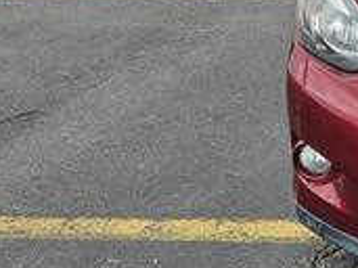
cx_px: 580
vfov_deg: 16.7
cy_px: -10
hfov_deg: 19.1
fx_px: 889
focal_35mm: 86
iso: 25
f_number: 1.8
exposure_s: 1/719
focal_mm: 5.4
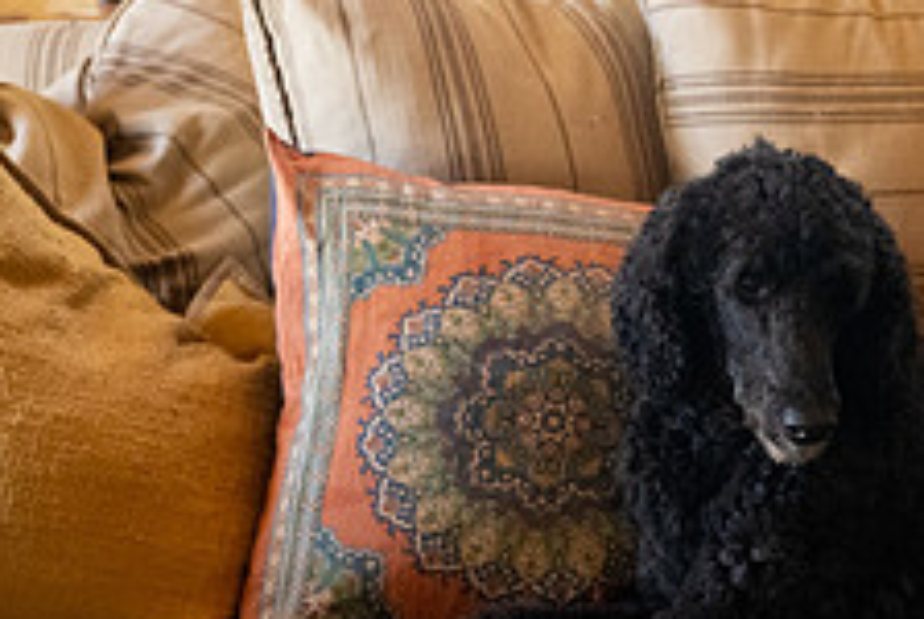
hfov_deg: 16.6
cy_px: 419
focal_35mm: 119
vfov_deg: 11.5
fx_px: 3058
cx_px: 1048
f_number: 4
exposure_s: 1/320
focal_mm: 46
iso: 5000
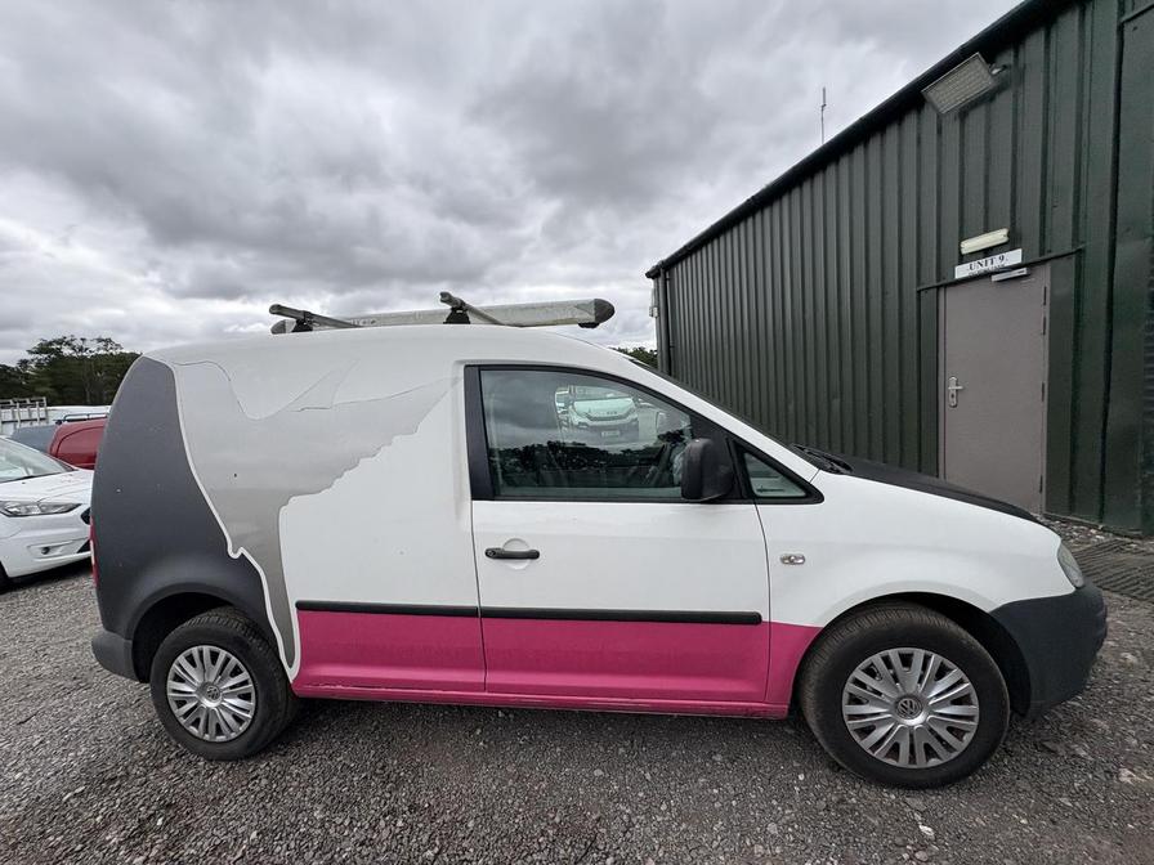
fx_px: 467
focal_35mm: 14
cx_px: 577
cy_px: 432
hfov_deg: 102.1
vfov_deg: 85.7
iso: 40
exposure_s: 1/1048
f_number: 2.2
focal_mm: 2.22
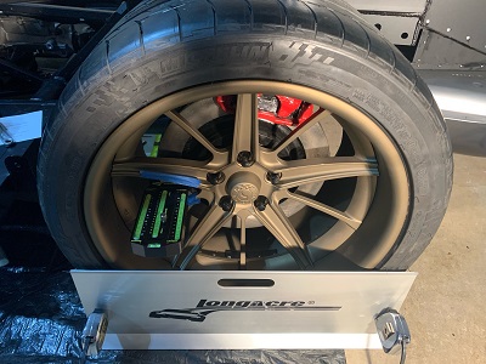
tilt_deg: -40.6
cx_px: 243
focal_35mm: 26
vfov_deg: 53.1
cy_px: 182
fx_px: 365
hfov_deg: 67.3
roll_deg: -0.9
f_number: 1.8
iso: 320
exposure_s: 1/60
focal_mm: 4.25
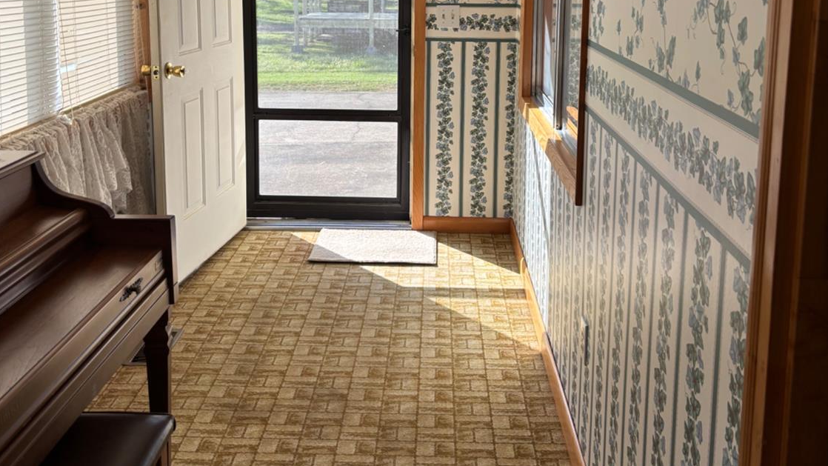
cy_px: 82
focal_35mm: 38
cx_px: 414
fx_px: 834
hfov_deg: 52.8
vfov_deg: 30.3
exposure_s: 1/597
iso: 50
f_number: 1.6
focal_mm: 5.96
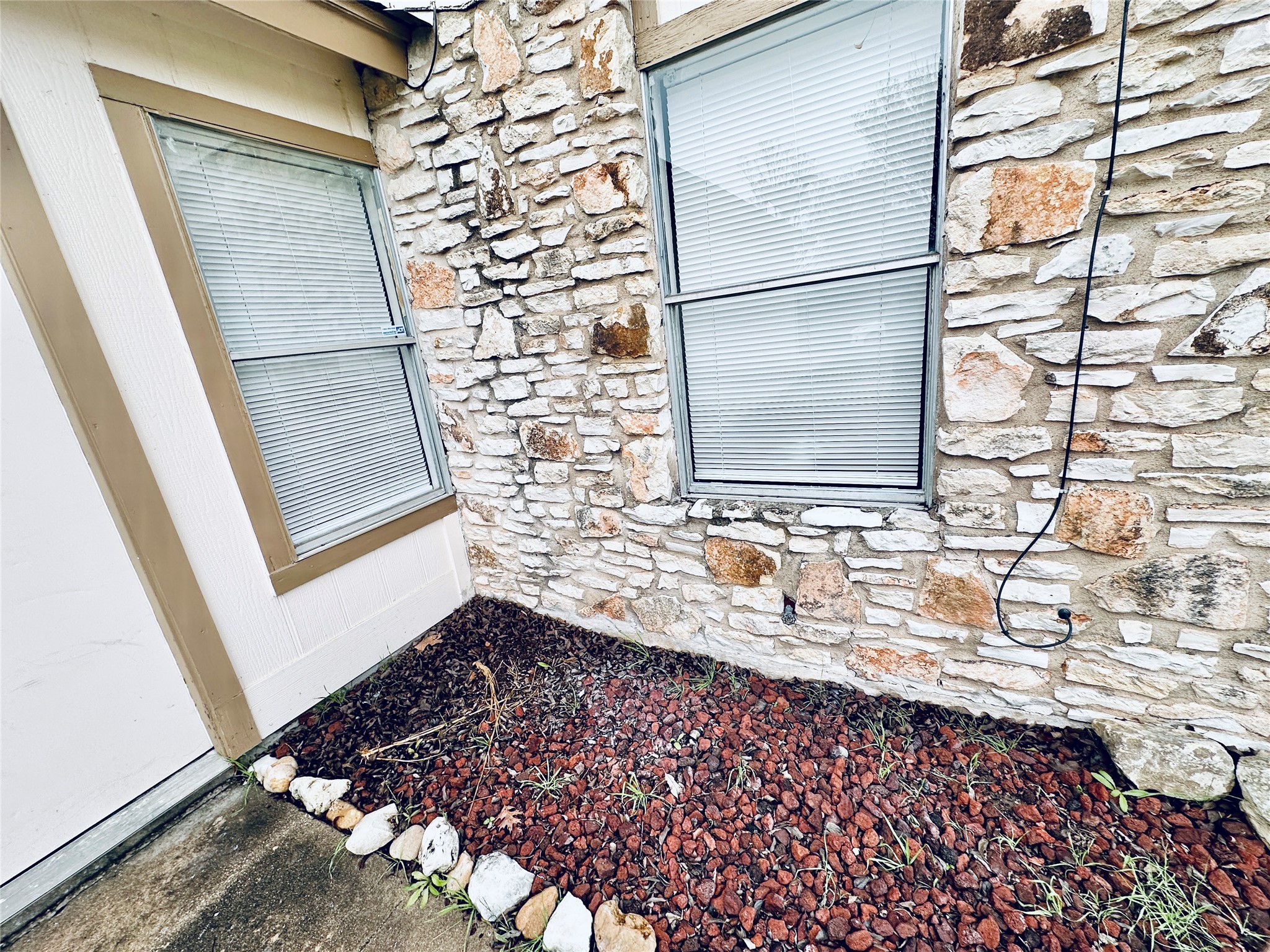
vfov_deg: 85.7
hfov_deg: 102.1
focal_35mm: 14
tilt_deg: -15.1
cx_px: 635
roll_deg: +7.8
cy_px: 476
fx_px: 514
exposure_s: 1/324
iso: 40
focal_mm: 2.22
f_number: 2.2
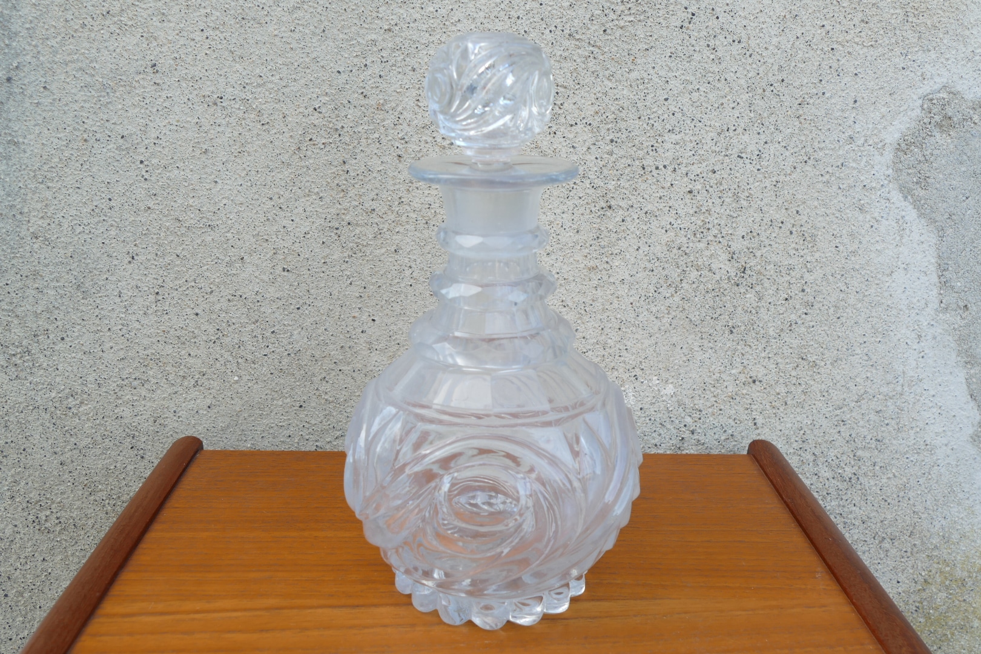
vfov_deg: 40.0
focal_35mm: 33
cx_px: 490
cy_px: 327
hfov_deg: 57.2
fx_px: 899
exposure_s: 1/100
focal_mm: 11.86
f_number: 4.5
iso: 125
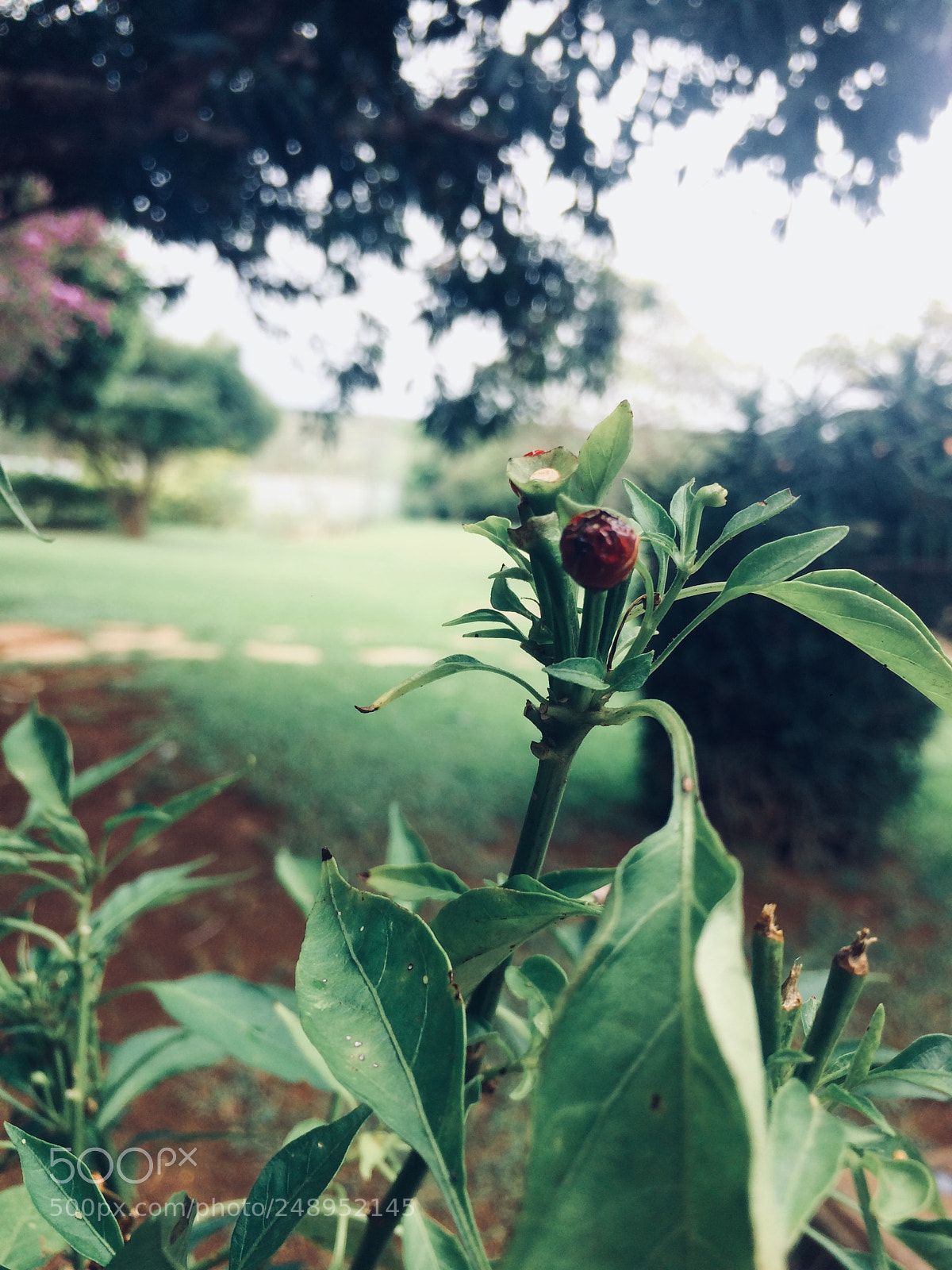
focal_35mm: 29
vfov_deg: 61.7
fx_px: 1063
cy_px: 635
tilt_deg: -10.0
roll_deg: -1.2
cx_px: 476
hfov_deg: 48.2
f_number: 2.2
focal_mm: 4.15
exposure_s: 1/238
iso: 32
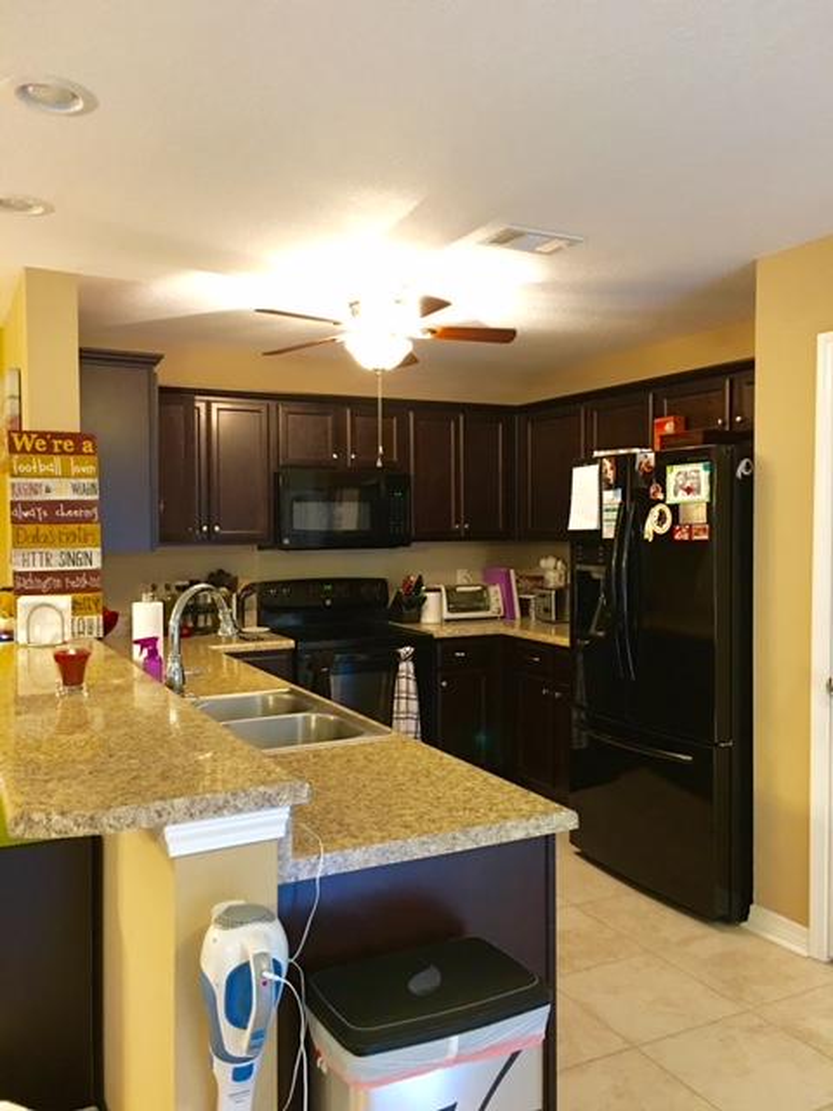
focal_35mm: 29
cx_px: 416
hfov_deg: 48.2
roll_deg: +0.4
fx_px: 930
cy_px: 556
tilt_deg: -1.6
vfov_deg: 61.7
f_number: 2.2
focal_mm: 4.15
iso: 100
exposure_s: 1/10
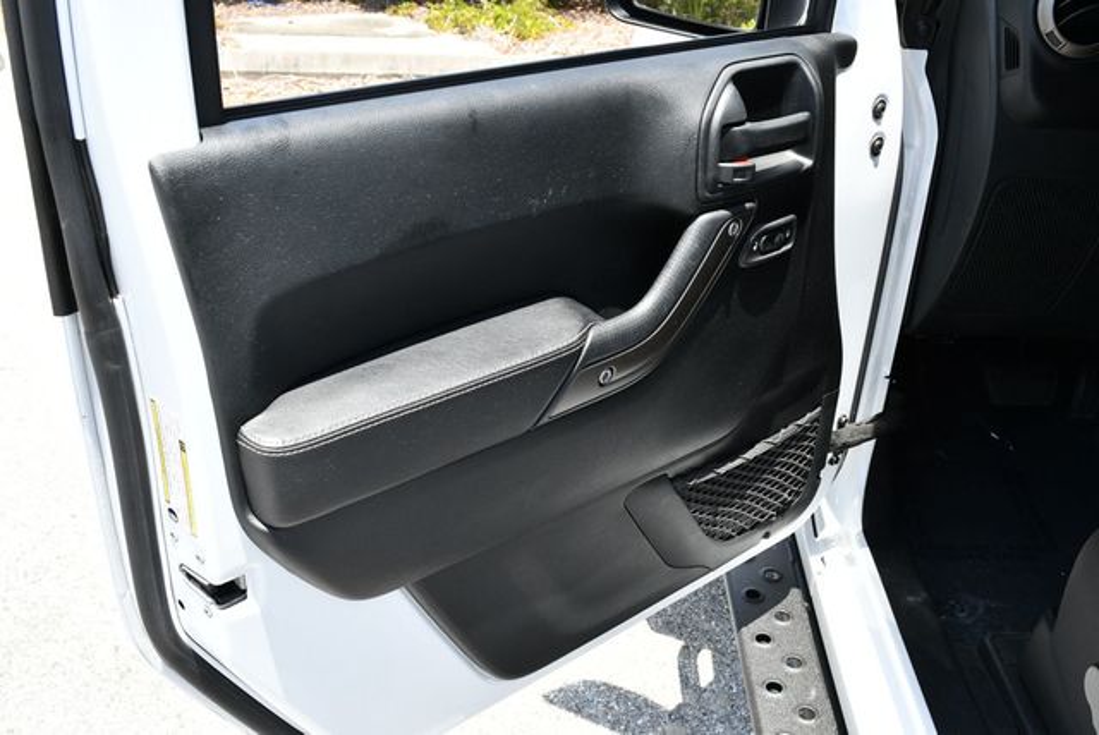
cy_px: 368
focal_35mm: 36
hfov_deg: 53.1
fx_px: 1100
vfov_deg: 36.9
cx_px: 550
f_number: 5.6
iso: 200
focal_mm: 18
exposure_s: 1/250
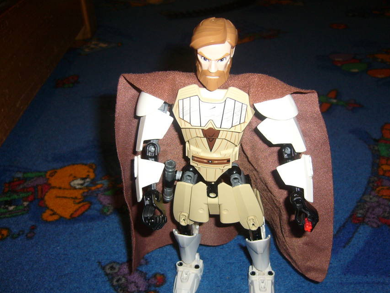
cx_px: 206
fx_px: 417
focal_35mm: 37
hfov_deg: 50.1
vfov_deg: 38.7
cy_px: 153
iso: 100
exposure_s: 1/30
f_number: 2.8
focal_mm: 5.8
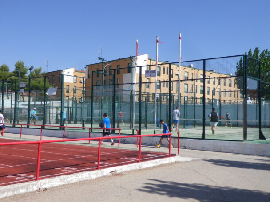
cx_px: 135
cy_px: 101
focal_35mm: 39
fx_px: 304
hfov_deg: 47.9
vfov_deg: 36.8
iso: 80
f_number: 4
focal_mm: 7
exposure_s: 1/1000
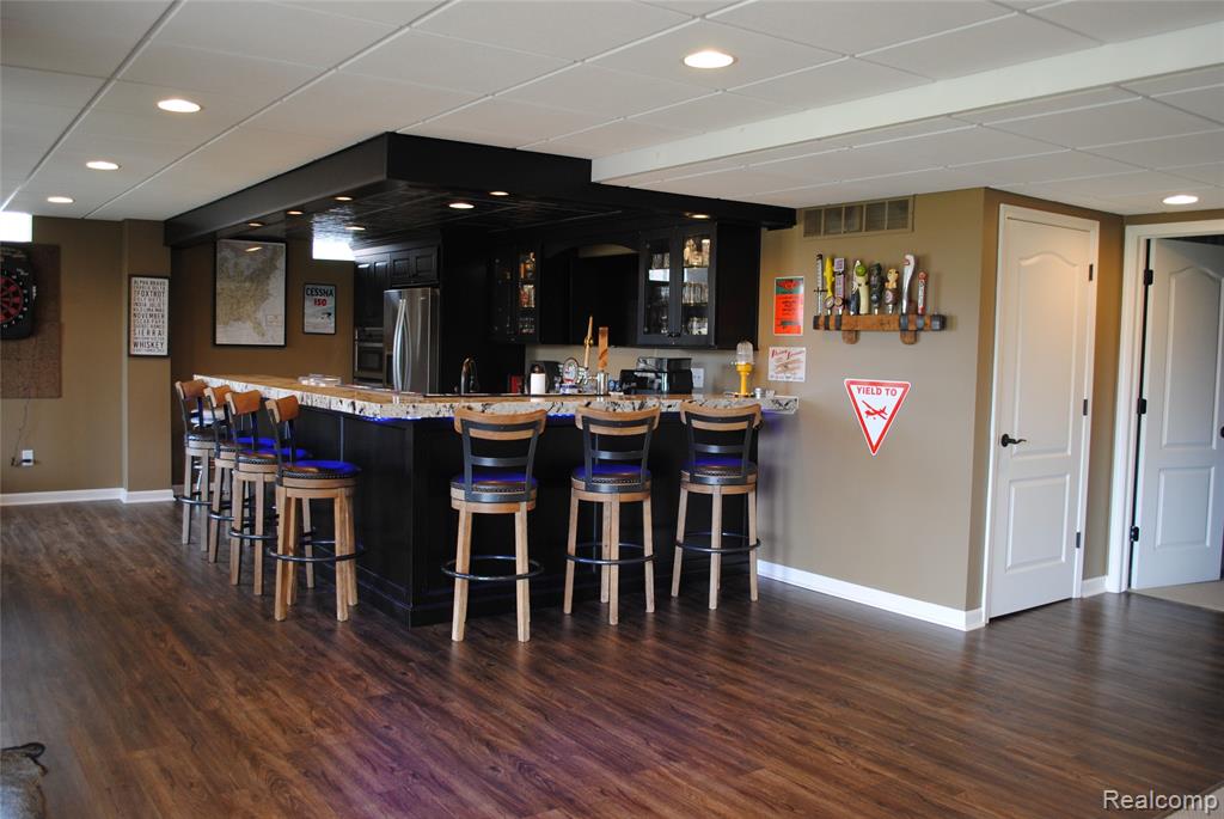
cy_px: 410
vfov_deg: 43.7
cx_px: 612
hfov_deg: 61.9
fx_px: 1021
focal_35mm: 30
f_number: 3.8
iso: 320
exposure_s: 1/30
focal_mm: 20
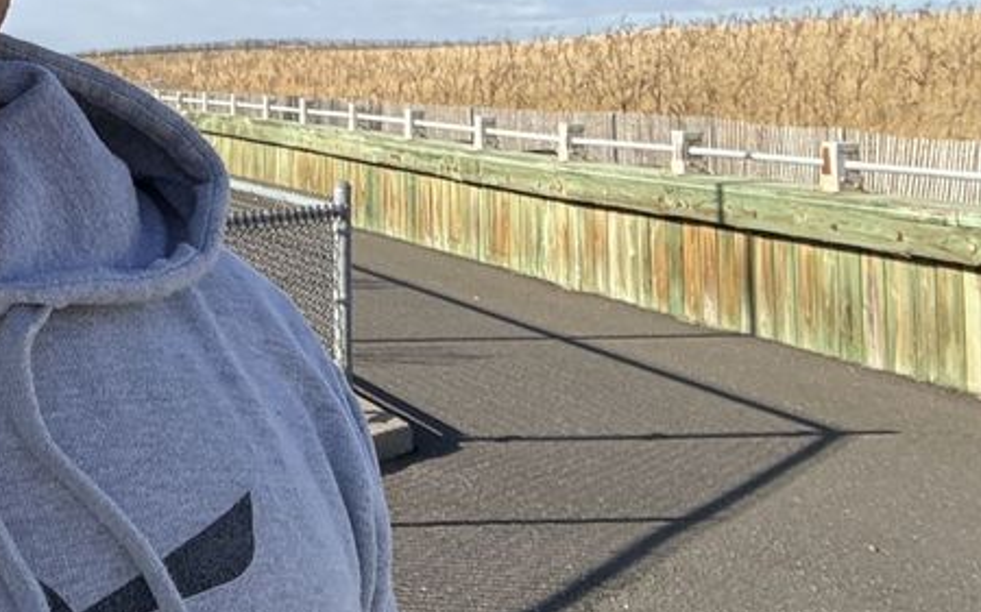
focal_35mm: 65
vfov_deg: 19.3
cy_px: -30
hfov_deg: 27.6
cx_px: -203
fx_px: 1737
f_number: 1.9
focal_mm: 2.69
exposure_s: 1/806
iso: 25
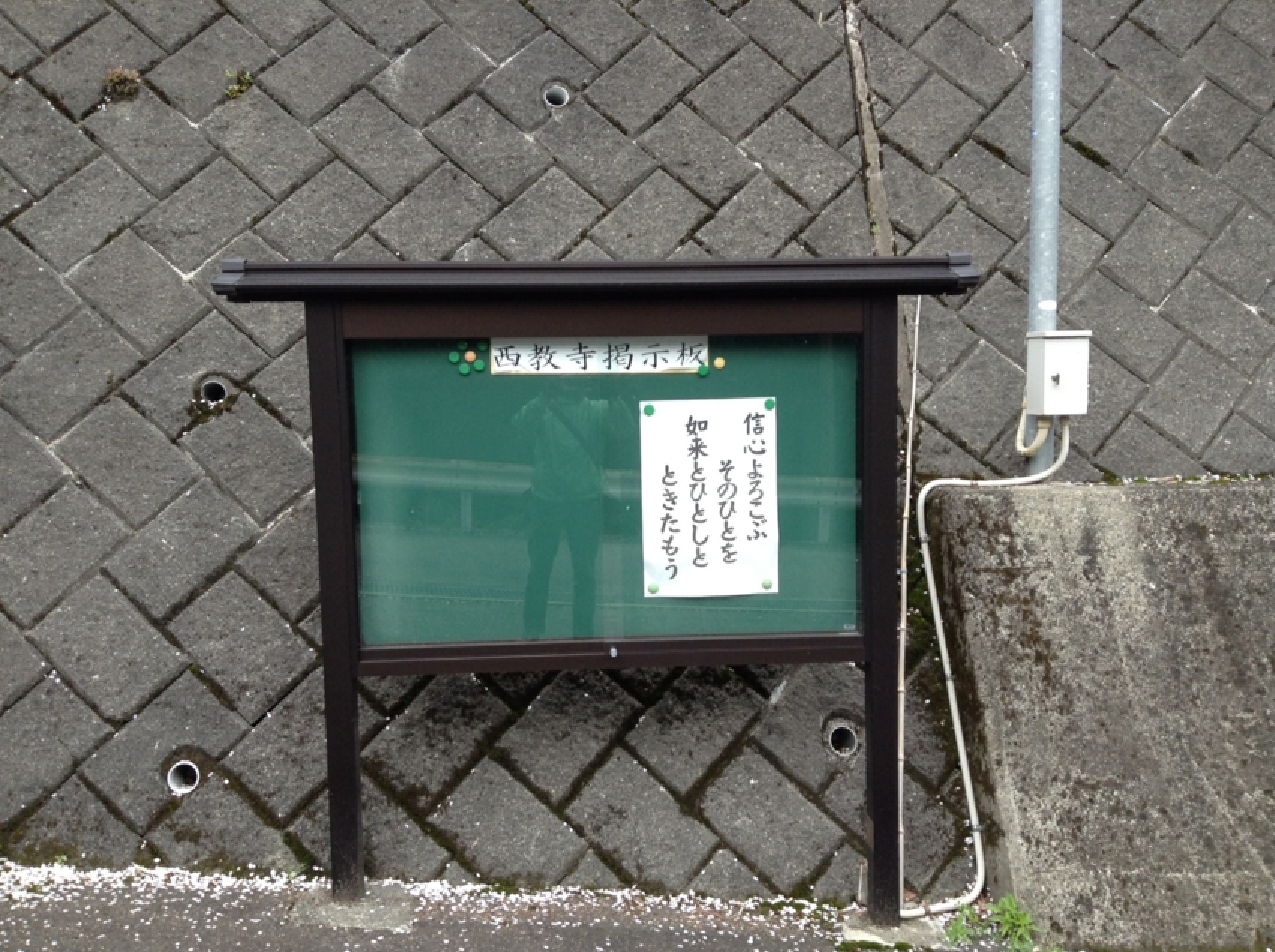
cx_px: 638
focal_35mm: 33
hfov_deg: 55.4
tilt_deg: -8.0
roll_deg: +1.1
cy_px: 476
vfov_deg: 42.8
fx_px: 1214
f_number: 2.4
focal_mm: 3.3
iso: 40
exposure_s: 1/120
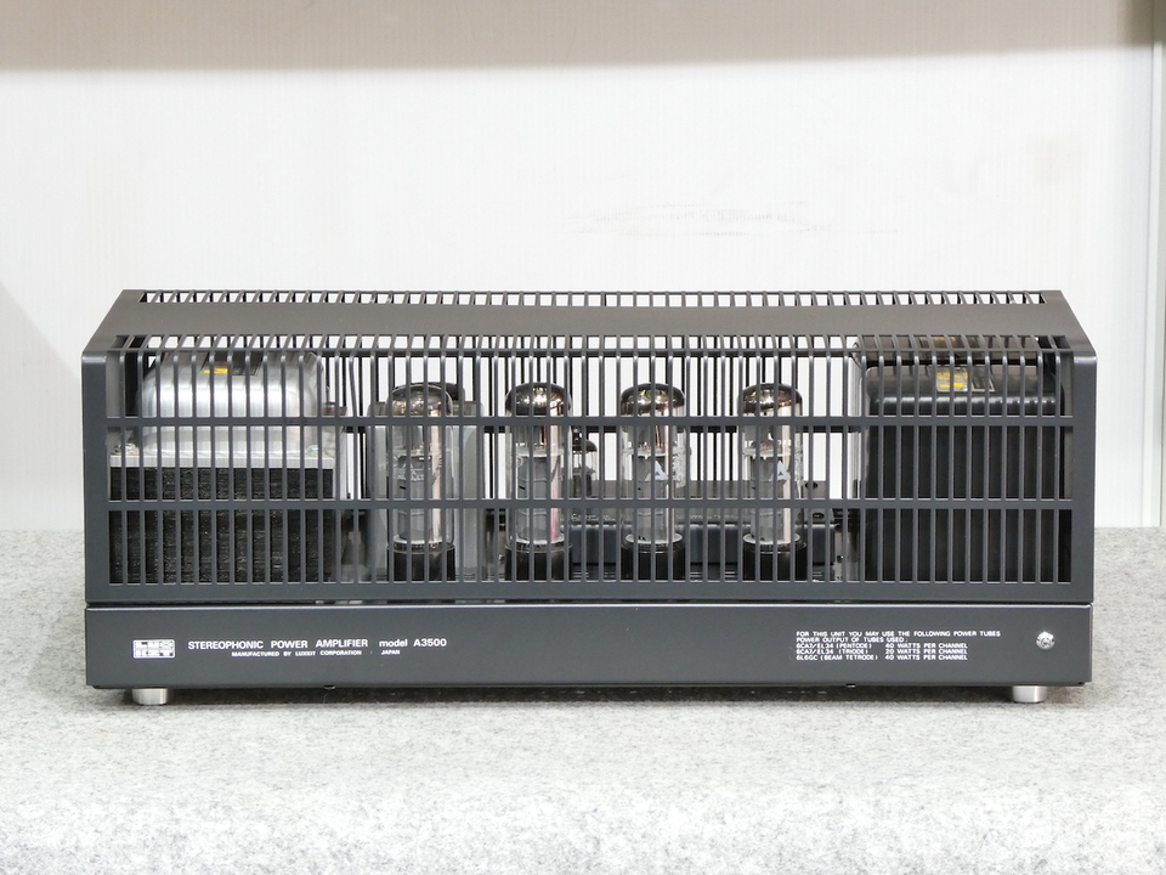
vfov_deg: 11.0
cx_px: 583
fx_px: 4547
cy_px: 438
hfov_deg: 14.6
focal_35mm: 135
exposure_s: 1/5
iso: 400
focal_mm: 24.2
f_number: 6.3
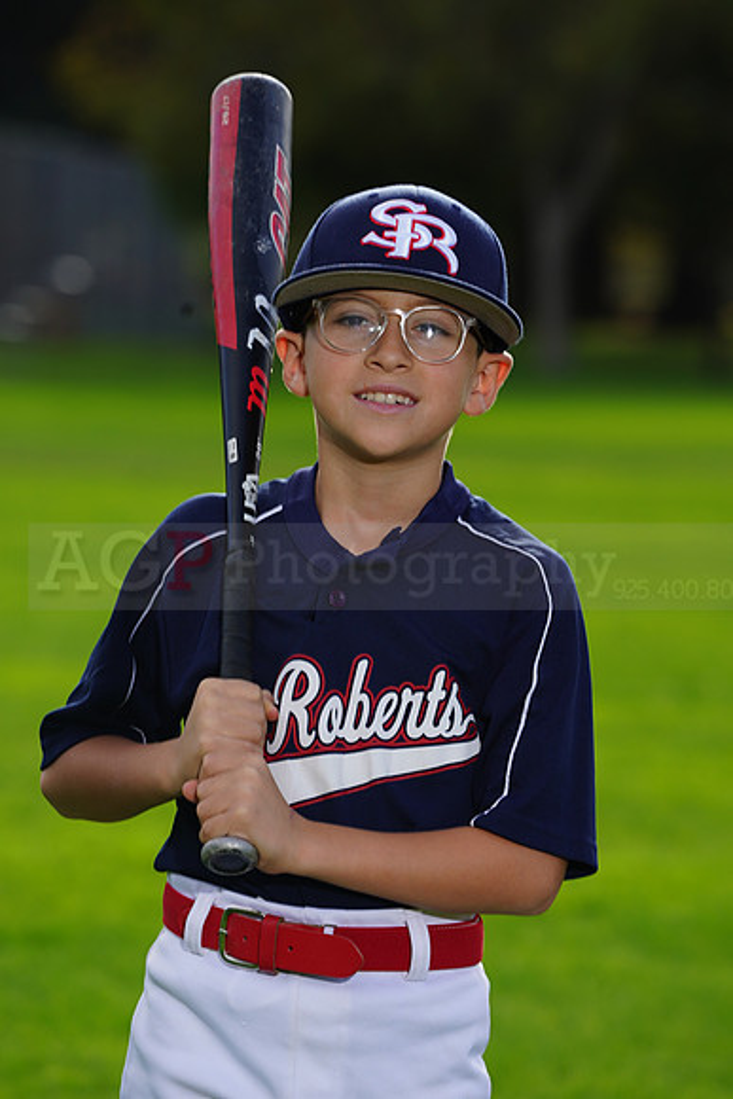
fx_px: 7905
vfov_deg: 7.9
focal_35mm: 259
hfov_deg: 5.3
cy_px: 550
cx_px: 366
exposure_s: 1/250
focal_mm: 259
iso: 200
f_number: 8
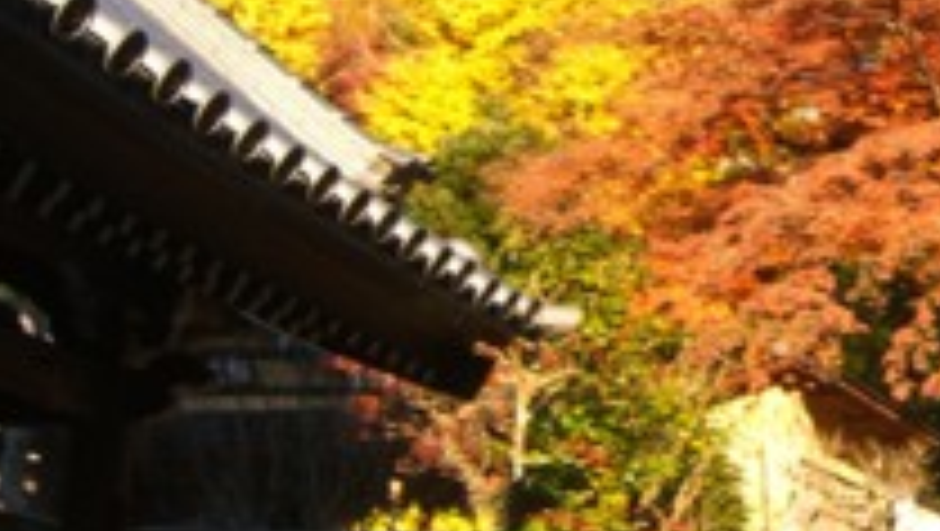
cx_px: 994
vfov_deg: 13.5
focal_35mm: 89
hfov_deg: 22.7
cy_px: 86
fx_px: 2220
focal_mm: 7.9
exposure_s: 1/60
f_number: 8
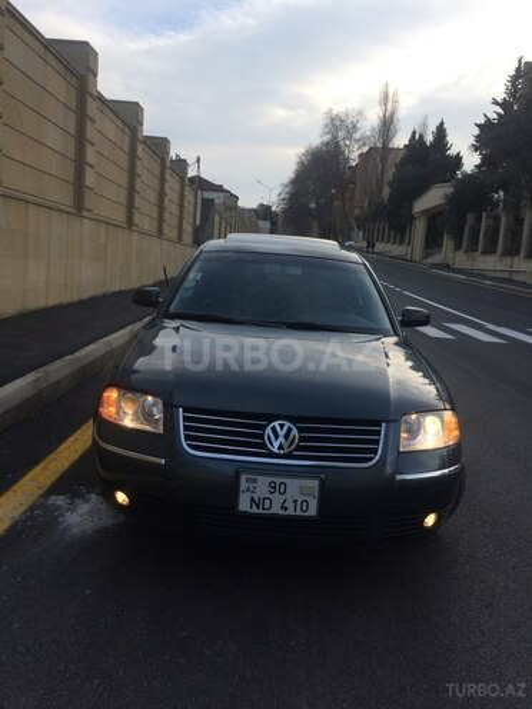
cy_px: 354
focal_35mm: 29
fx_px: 594
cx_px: 266
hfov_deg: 48.2
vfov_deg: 61.7
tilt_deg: -8.9
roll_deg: -3.3
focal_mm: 4.15
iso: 32
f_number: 2.2
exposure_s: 1/977
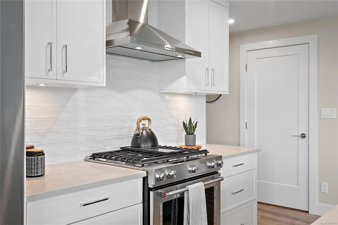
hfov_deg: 54.4
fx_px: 329
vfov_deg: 37.9
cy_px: 112
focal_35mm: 35
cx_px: 169
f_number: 7.1
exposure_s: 1/6
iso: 320
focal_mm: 35
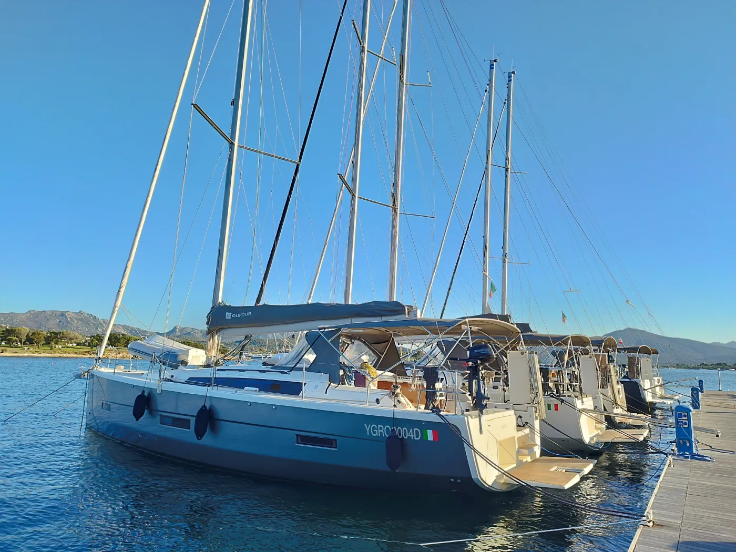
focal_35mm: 24
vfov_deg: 56.8
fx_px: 510
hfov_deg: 71.6
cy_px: 276
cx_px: 368
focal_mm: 5.89
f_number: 1.89
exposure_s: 1/268
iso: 50
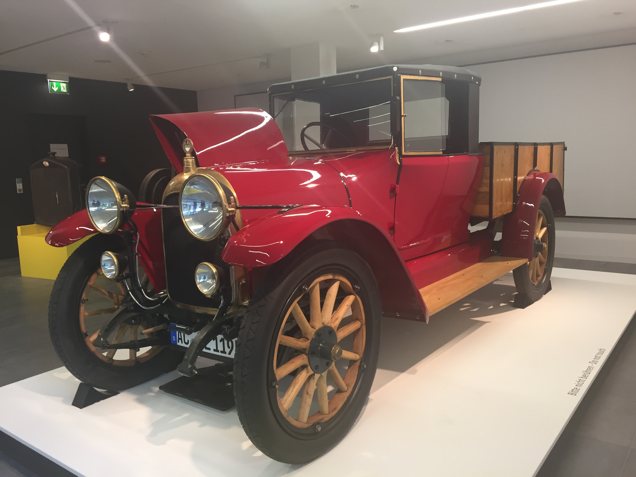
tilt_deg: -9.2
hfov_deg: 61.7
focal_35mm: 29
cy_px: 238
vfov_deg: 48.2
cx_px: 318
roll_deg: +0.6
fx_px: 533
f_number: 2.2
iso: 80
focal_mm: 4.15
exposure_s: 1/33
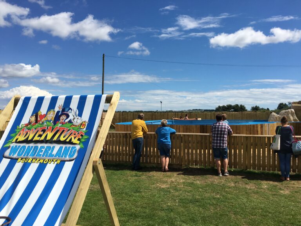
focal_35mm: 29
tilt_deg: +0.0
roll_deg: +0.7
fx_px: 252
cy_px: 113
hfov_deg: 61.7
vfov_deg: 48.2
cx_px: 150
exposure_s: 1/2747
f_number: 2.2
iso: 25
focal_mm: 4.15
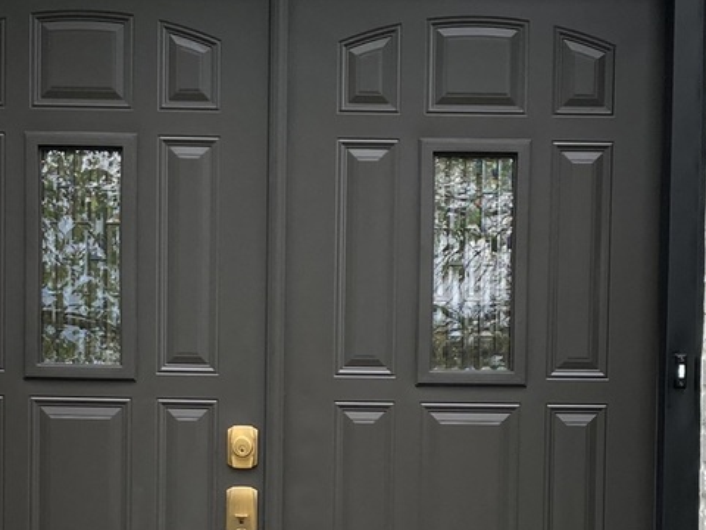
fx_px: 1713
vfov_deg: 17.1
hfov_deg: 23.3
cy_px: 554
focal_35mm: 84
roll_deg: -1.3
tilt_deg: -1.8
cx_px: 322
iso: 20
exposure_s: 1/350
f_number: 1.8
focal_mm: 3.99
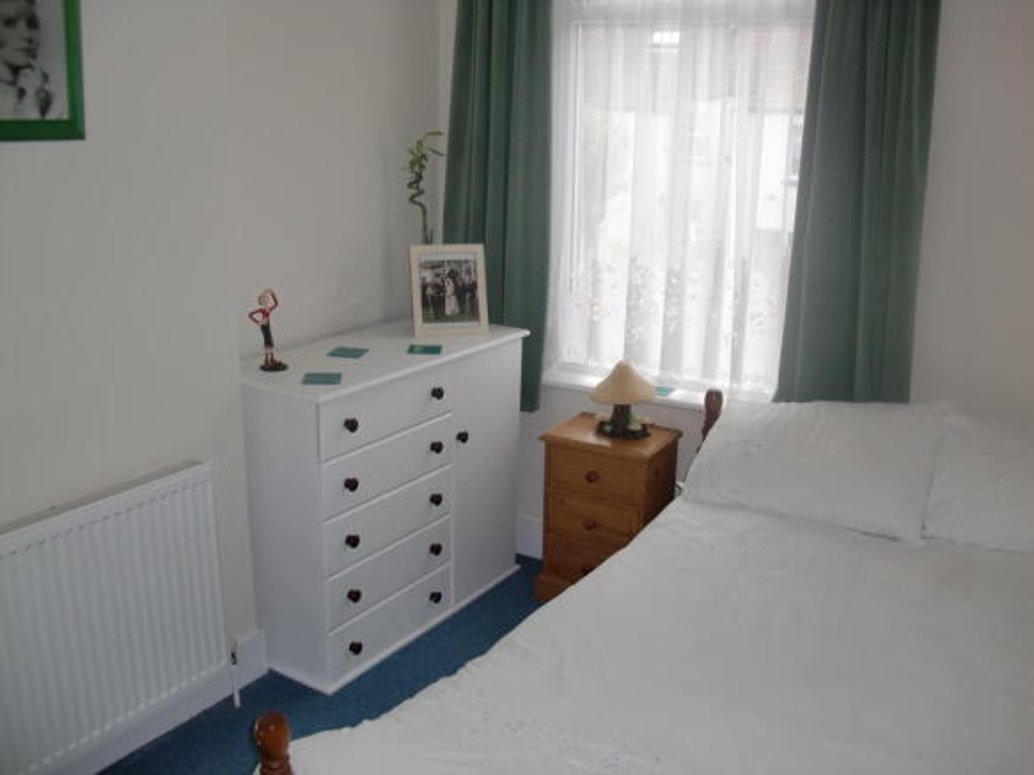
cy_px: 388
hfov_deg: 51.4
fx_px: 1075
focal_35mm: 36
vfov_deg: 39.6
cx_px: 517
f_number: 2.8
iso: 64
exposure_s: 1/125
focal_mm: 6.3
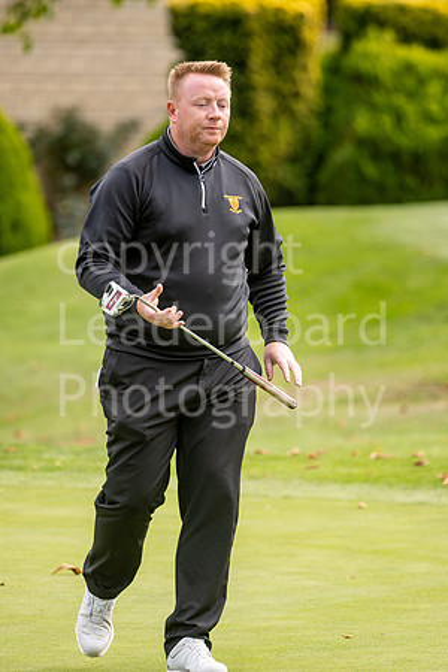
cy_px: 336
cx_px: 224
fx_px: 8399
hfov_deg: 3.1
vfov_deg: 4.6
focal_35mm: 450
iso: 400
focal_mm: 300
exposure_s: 1/1000
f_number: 4
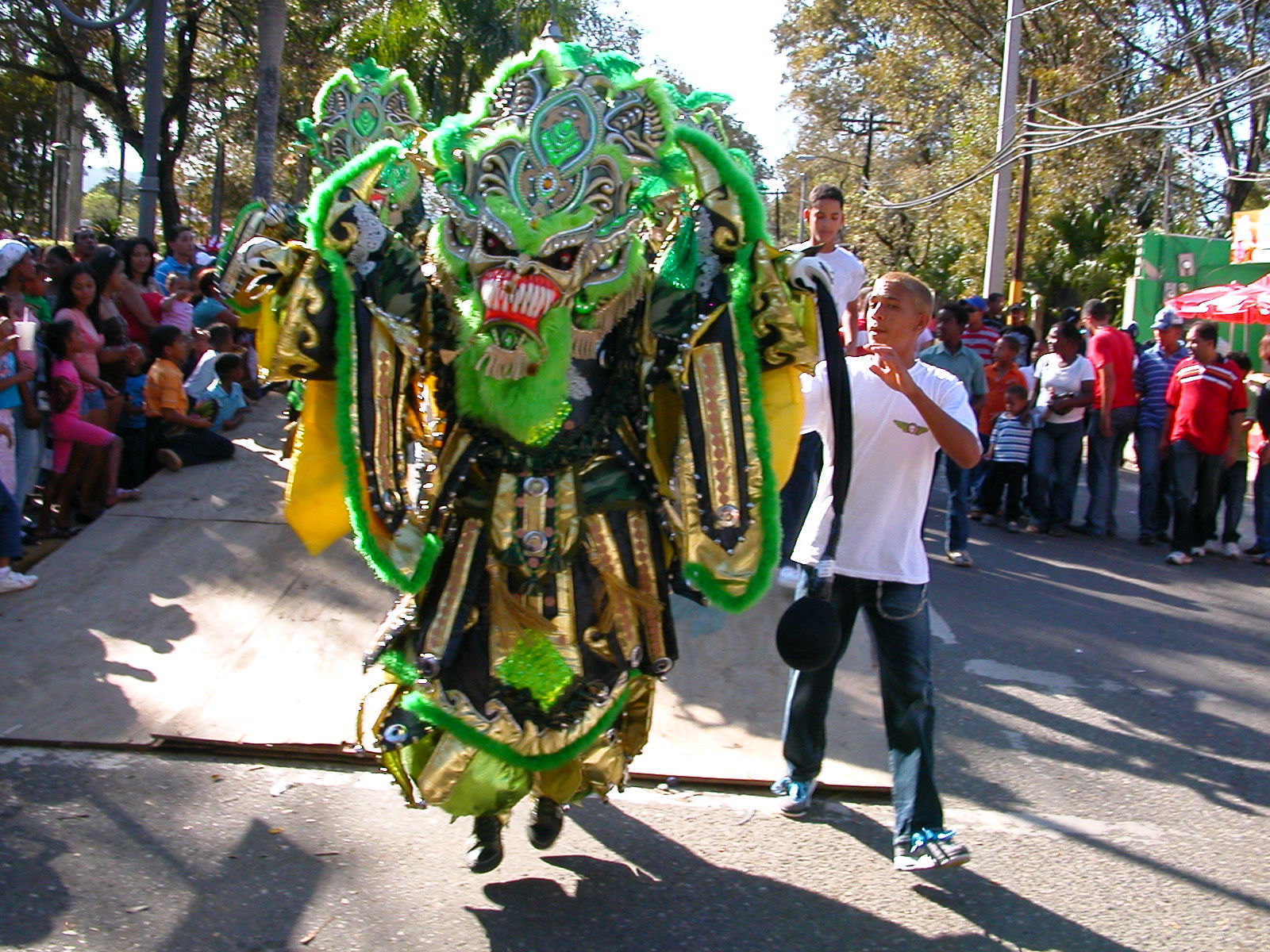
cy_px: 476
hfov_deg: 50.1
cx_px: 635
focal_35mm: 37
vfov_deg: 38.7
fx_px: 1357
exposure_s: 1/173
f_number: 4.5
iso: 100
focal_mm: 5.6
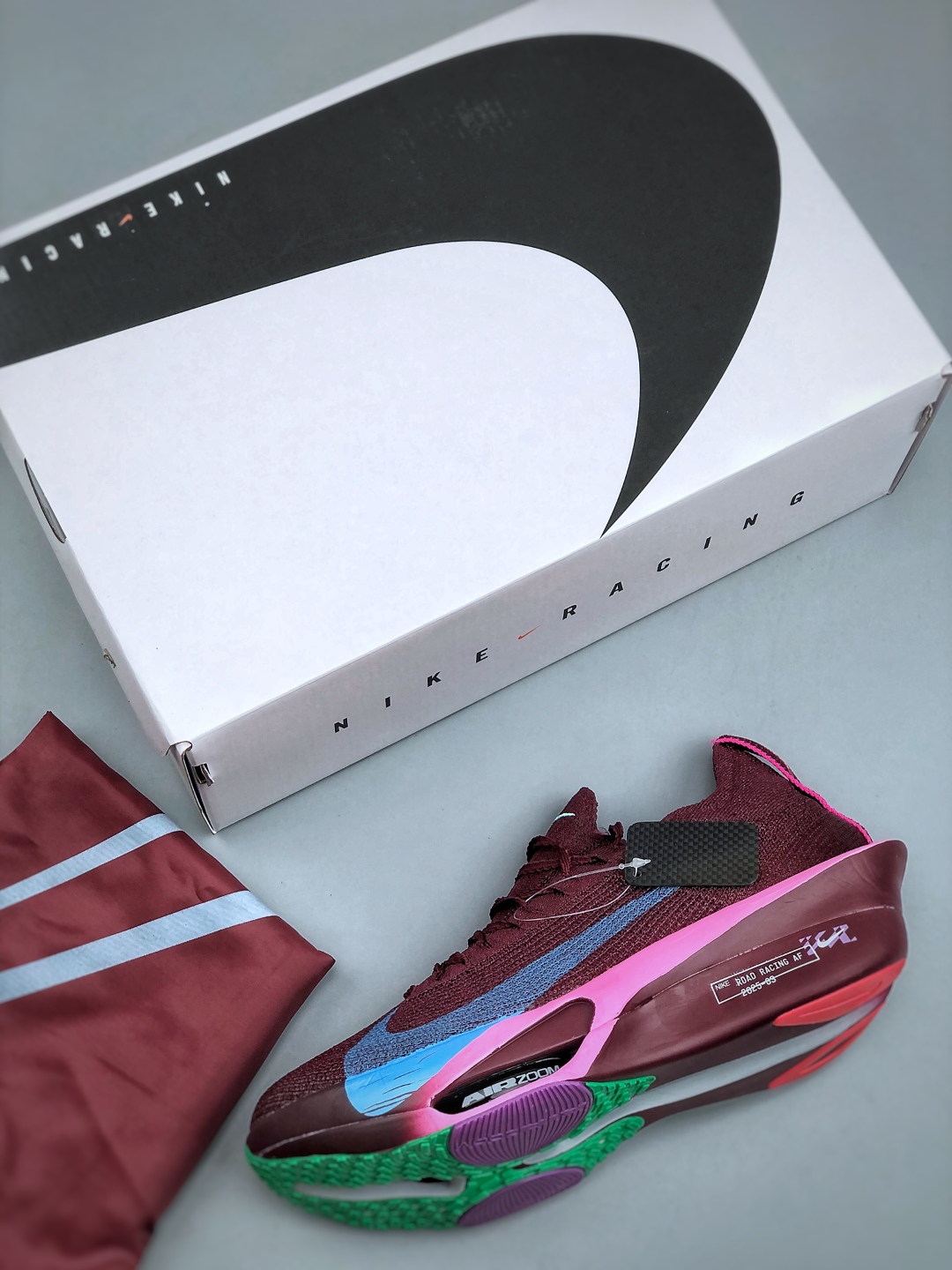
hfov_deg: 25.7
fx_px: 2090
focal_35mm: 57
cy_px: 635
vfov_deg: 33.8
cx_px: 476
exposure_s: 1/100
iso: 32
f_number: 2.8
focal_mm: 6.6
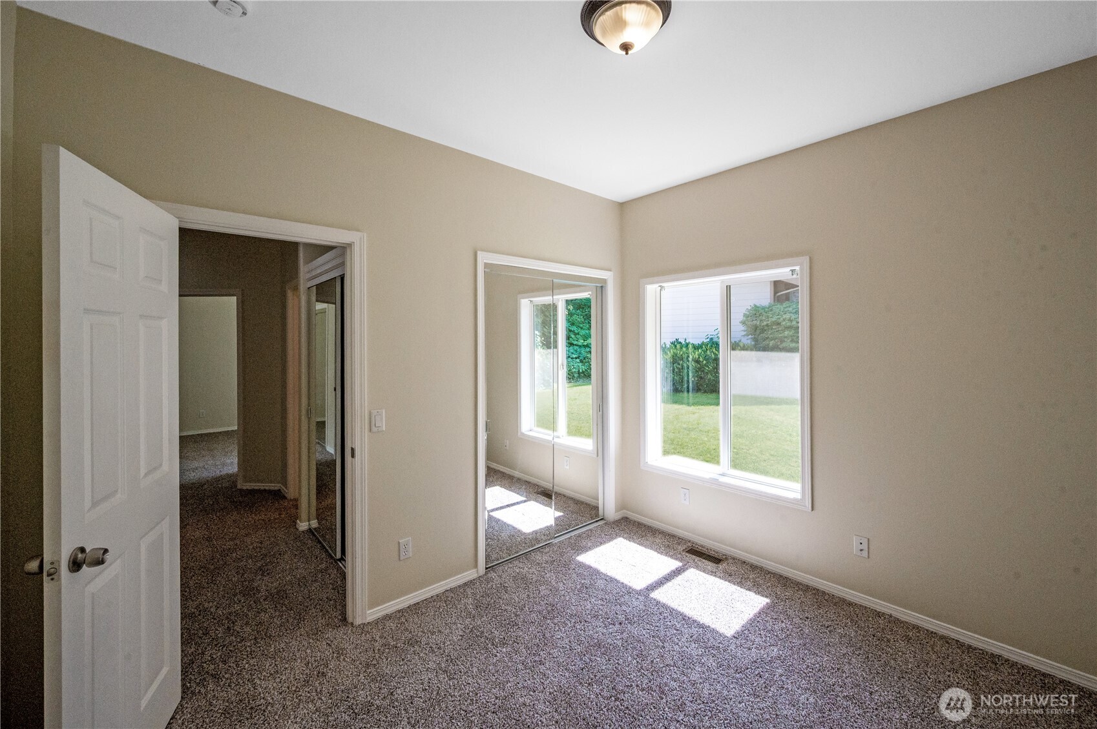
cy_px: 364
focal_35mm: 14
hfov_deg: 104.3
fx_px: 426
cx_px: 548
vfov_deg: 81.1
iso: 1600
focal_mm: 14
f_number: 11
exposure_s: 1/500
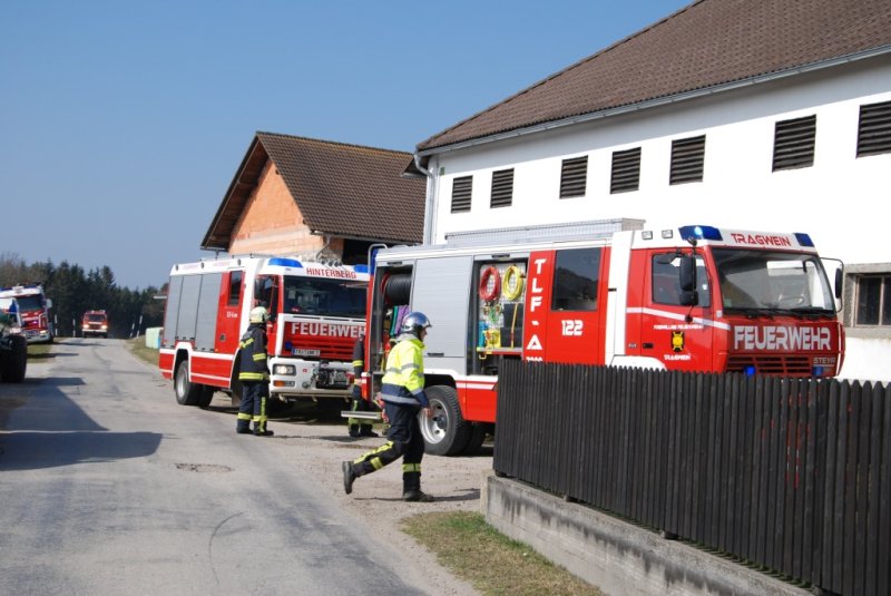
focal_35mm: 57
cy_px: 298
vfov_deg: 23.8
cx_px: 446
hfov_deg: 35.0
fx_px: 1412
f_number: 8
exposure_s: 1/250
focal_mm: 38
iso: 100
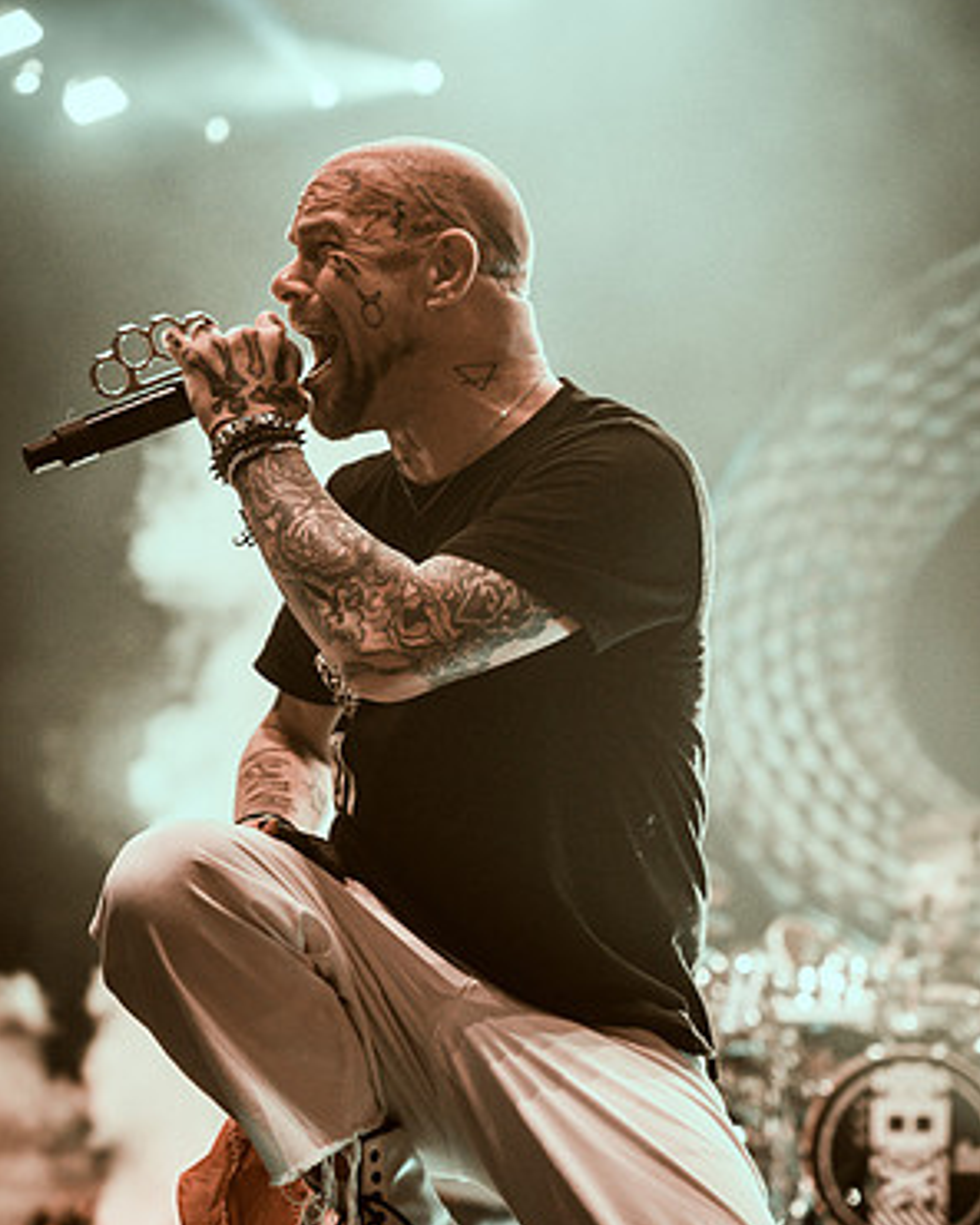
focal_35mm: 80
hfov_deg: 19.2
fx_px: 2900
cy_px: 659
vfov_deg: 23.8
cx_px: 487
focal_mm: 70
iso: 800
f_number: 4
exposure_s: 1/160
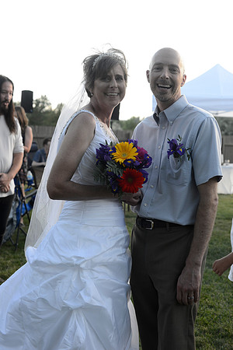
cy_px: 175
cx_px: 116
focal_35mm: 50
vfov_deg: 39.6
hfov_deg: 27.0
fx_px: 485
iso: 400
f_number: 5
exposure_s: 1/250
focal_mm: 50
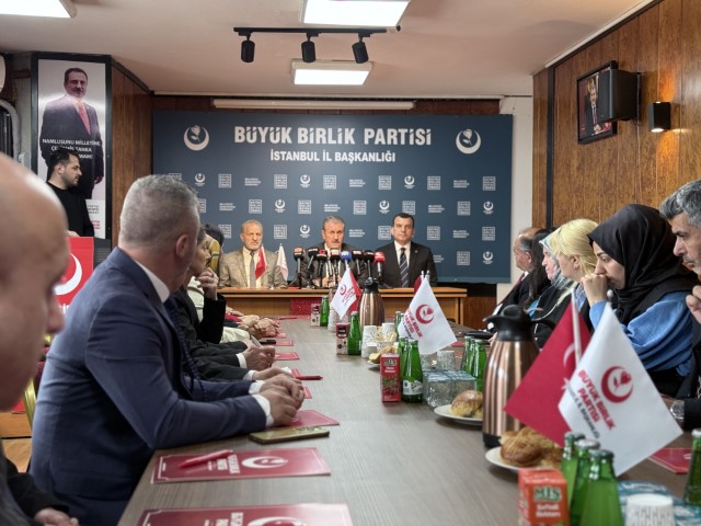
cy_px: 263
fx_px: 972
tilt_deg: -0.5
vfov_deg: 30.3
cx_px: 350
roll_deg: -0.5
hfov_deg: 39.7
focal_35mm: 48
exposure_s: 1/50
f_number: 1.78
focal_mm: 6.76
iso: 100
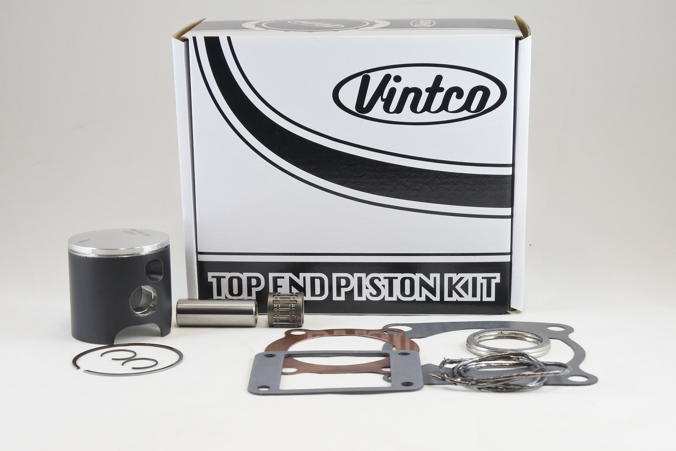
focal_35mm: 57
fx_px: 1070
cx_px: 338
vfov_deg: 23.8
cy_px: 226
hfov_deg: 35.0
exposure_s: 1/125
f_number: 4.8
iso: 640
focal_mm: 21.4
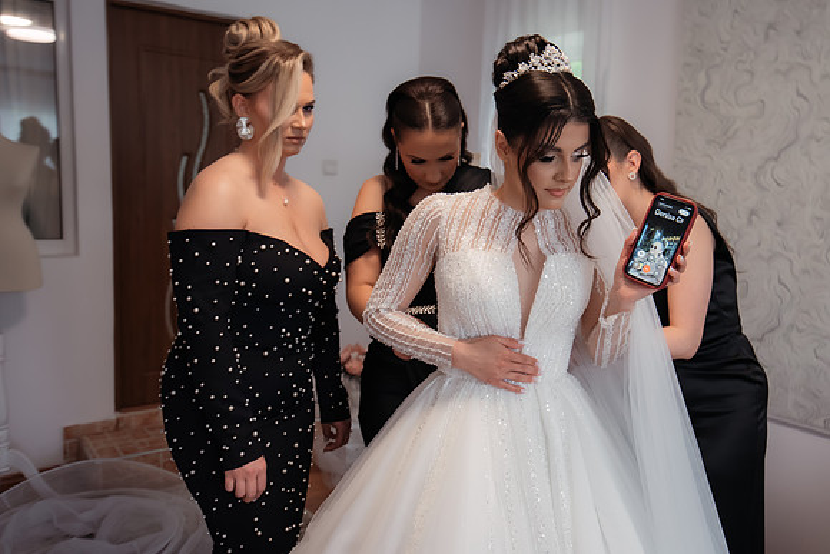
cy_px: 276
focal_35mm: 30
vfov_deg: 43.0
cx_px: 459
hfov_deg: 61.0
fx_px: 703
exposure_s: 1/250
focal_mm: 26
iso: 1600
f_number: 3.2
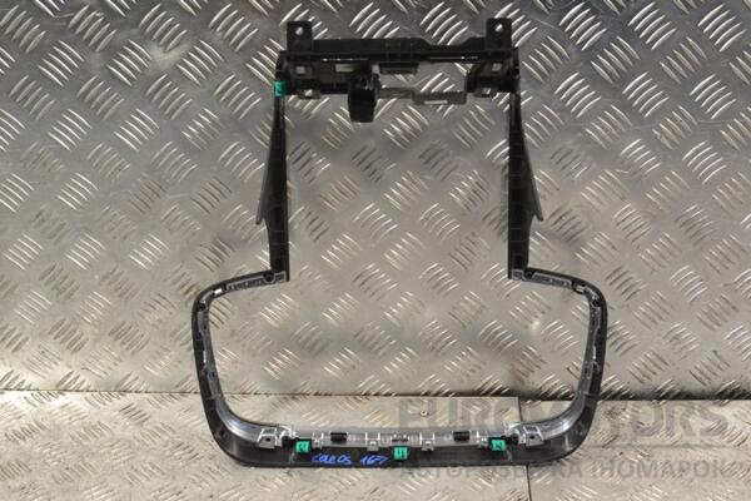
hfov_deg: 36.9
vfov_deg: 25.1
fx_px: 1126
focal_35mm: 54
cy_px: 250
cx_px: 376
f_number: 8
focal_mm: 36
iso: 3200
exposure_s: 1/250
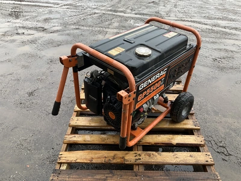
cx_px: 120
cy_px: 90
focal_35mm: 29
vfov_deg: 48.2
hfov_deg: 61.7
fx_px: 202
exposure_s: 1/122
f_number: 1.8
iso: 16
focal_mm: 3
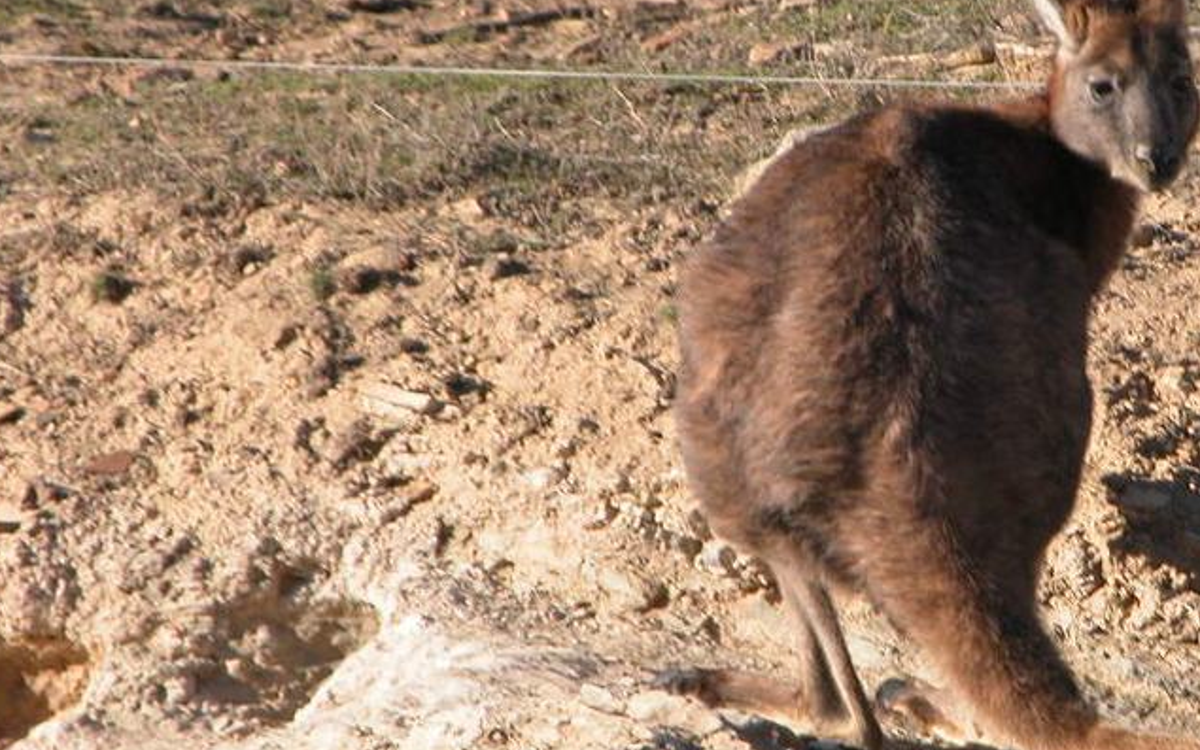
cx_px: 1109
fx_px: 18349
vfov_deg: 2.3
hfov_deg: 3.7
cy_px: 259
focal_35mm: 561
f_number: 5.3
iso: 100
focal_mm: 71.2
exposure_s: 1/238
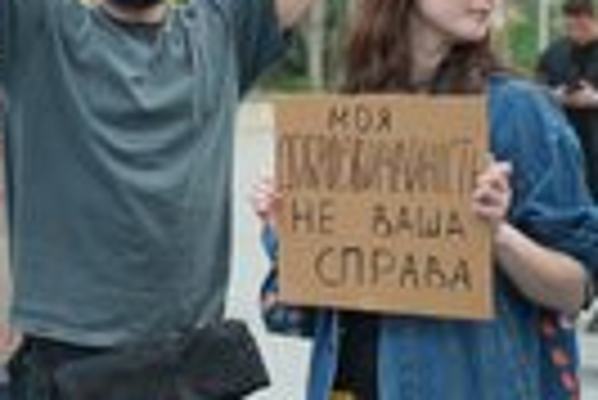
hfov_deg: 13.8
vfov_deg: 9.2
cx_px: 40
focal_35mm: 147
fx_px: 2444
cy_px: -115
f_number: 2.8
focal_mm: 49
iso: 160
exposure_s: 1/125
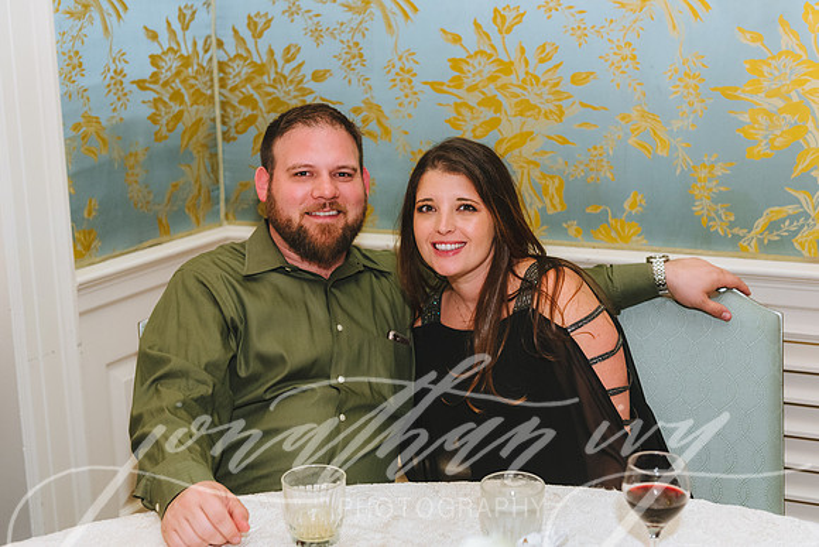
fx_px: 1149
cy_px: 259
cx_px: 410
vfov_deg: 26.7
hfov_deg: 39.2
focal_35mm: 51
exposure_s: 1/160
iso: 3200
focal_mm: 48
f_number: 4
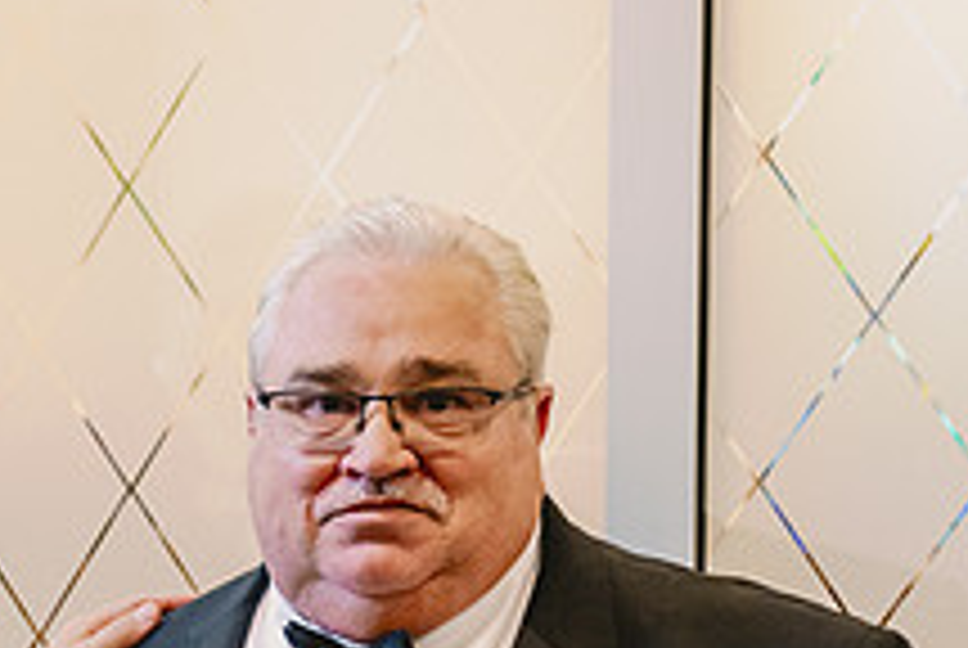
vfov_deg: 12.7
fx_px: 2827
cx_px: 5
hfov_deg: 18.9
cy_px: 812
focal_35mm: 105
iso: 2000
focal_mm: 39
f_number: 2.8
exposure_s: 1/400
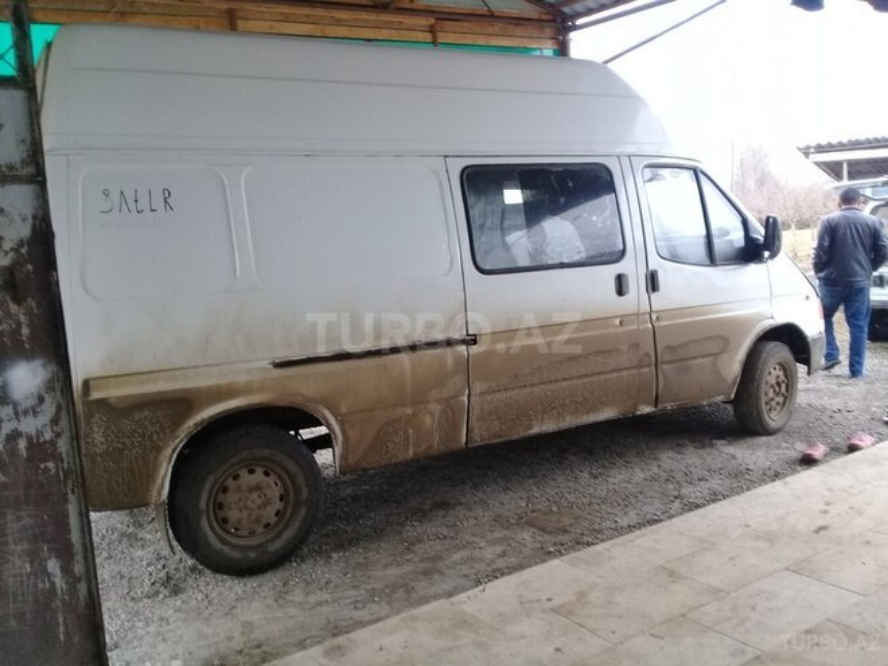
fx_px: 795
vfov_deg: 45.4
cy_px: 333
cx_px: 444
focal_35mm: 31
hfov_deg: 58.4
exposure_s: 1/100
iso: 100
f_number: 2.2
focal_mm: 3.3
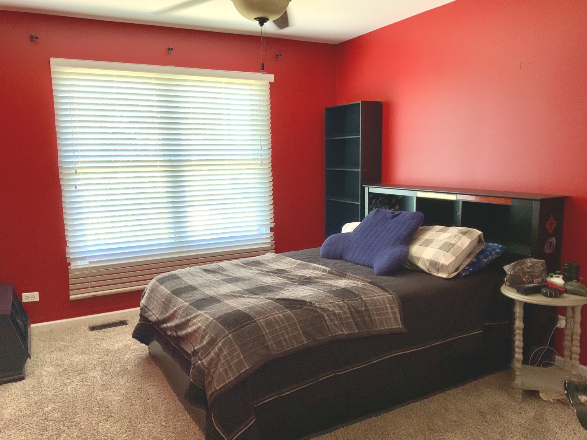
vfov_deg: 48.2
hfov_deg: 61.7
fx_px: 492
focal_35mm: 29
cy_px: 220
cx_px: 294
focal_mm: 3
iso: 100
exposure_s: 1/60
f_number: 1.8
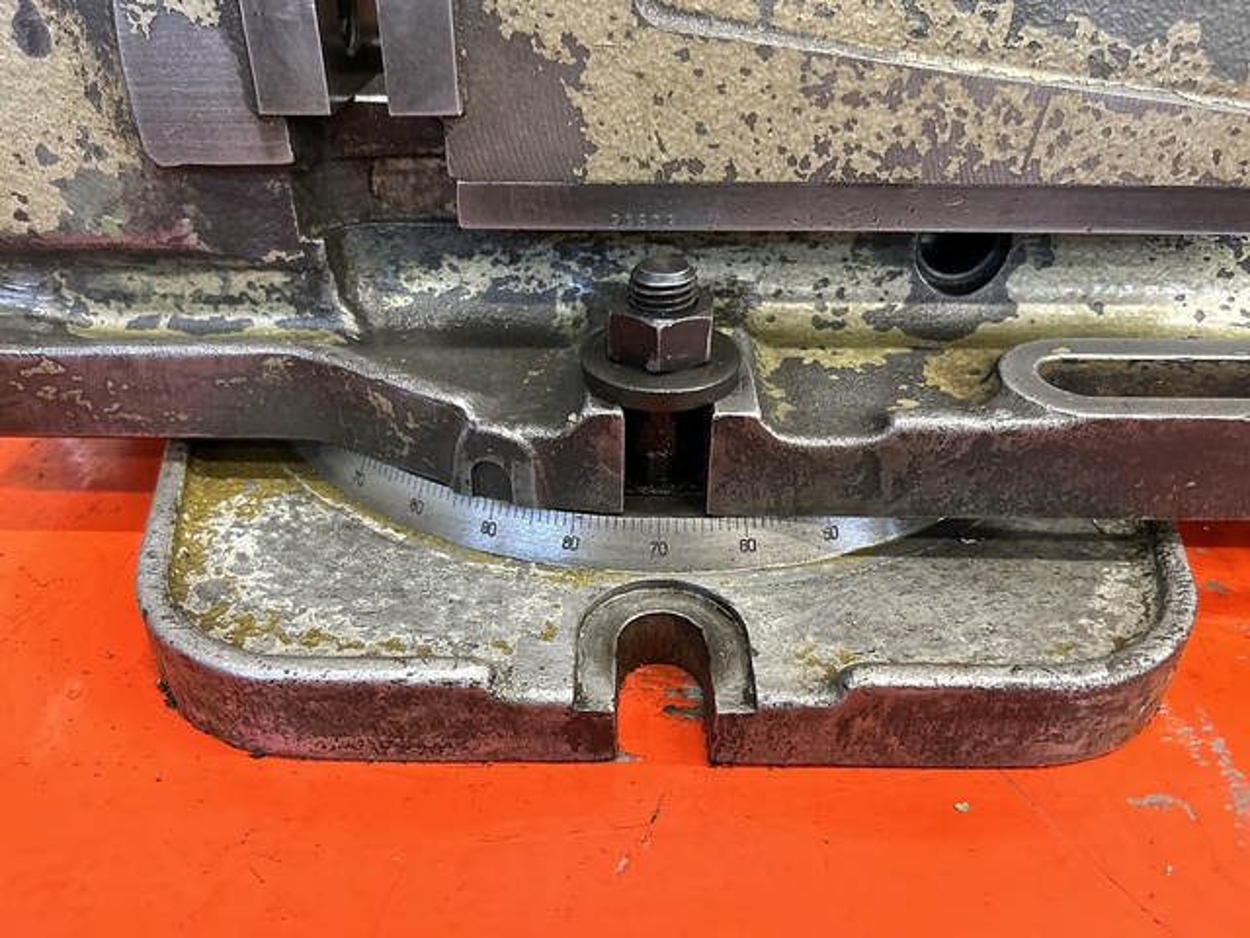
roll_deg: -0.8
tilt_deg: -34.0
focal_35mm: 26
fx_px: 939
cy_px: 469
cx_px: 625
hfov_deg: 67.3
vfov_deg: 53.1
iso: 320
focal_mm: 5.7
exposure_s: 1/60
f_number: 1.5
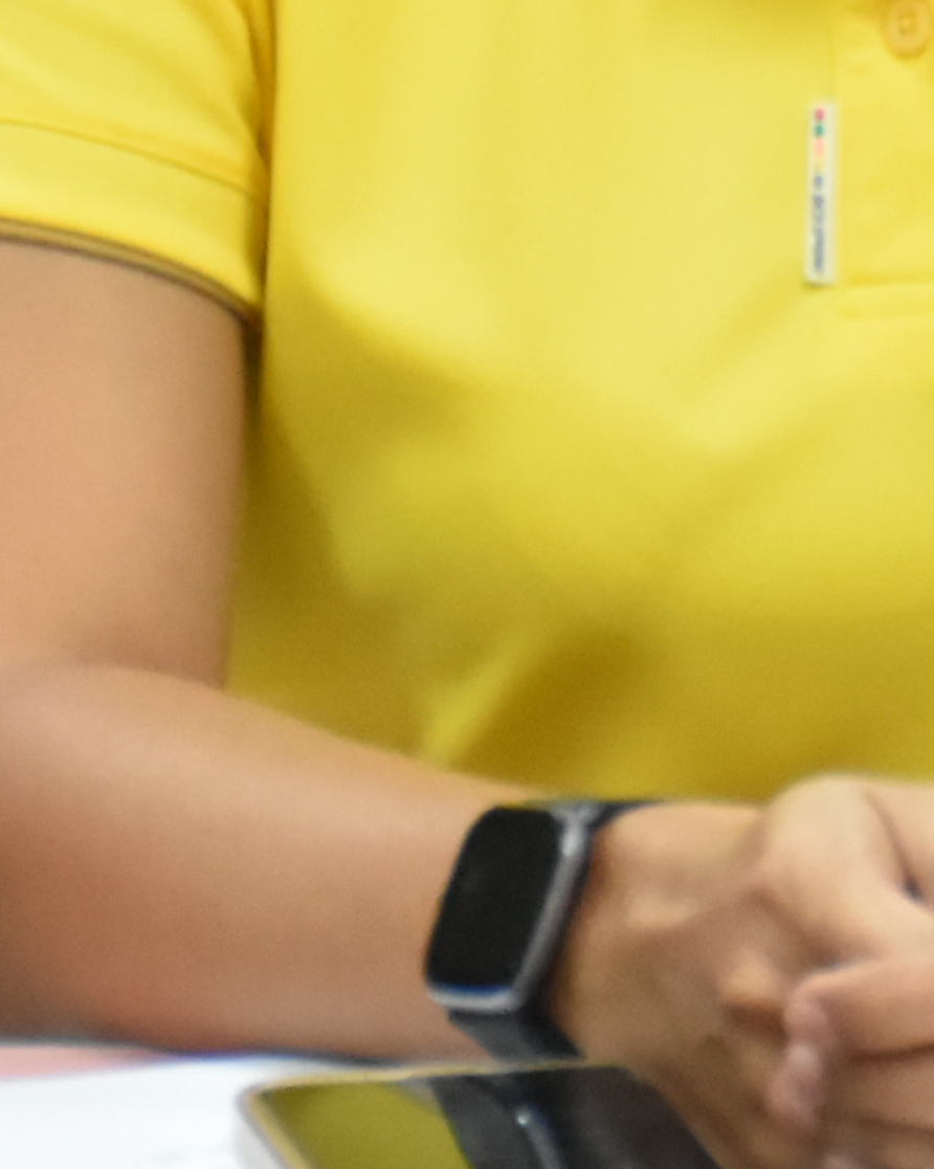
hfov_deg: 3.6
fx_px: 14659
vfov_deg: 4.5
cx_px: 2345
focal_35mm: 424
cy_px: -319
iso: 3200
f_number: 4.8
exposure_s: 1/125
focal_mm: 56
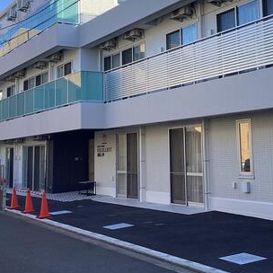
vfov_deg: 31.2
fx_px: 482
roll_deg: +1.5
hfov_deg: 31.2
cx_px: 200
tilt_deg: +7.3
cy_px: 78
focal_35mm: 54
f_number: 2.4
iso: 25
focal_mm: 3.3
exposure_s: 1/494
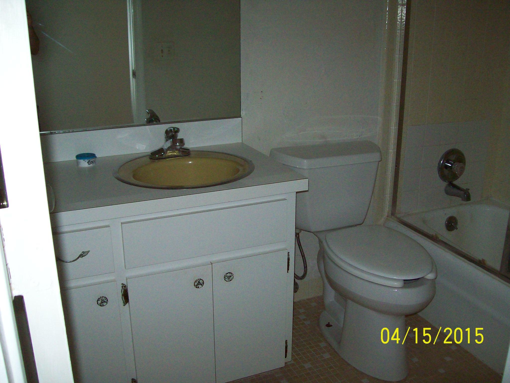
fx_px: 530
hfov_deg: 51.4
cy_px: 192
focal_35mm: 36
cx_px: 255
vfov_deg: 39.7
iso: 200
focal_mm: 6
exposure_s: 1/64
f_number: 2.7
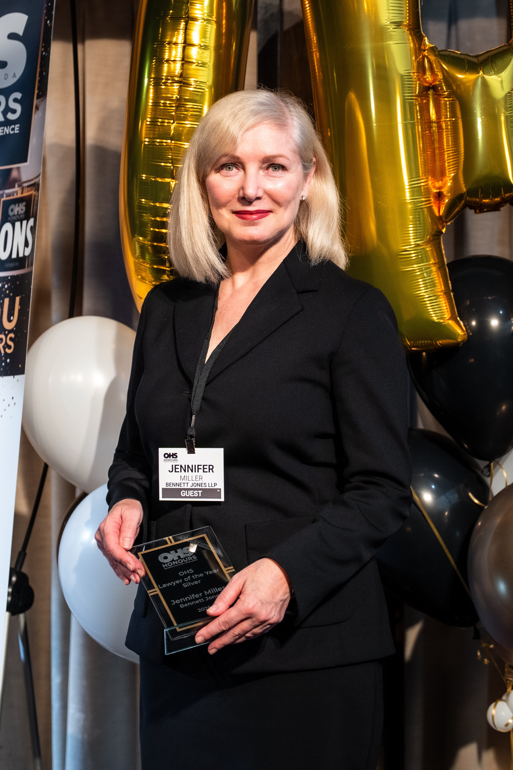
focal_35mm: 84
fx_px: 1790
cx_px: 282
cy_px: 327
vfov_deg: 24.2
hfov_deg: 16.3
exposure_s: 1/200
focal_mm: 48.4
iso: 1250
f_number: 2.8
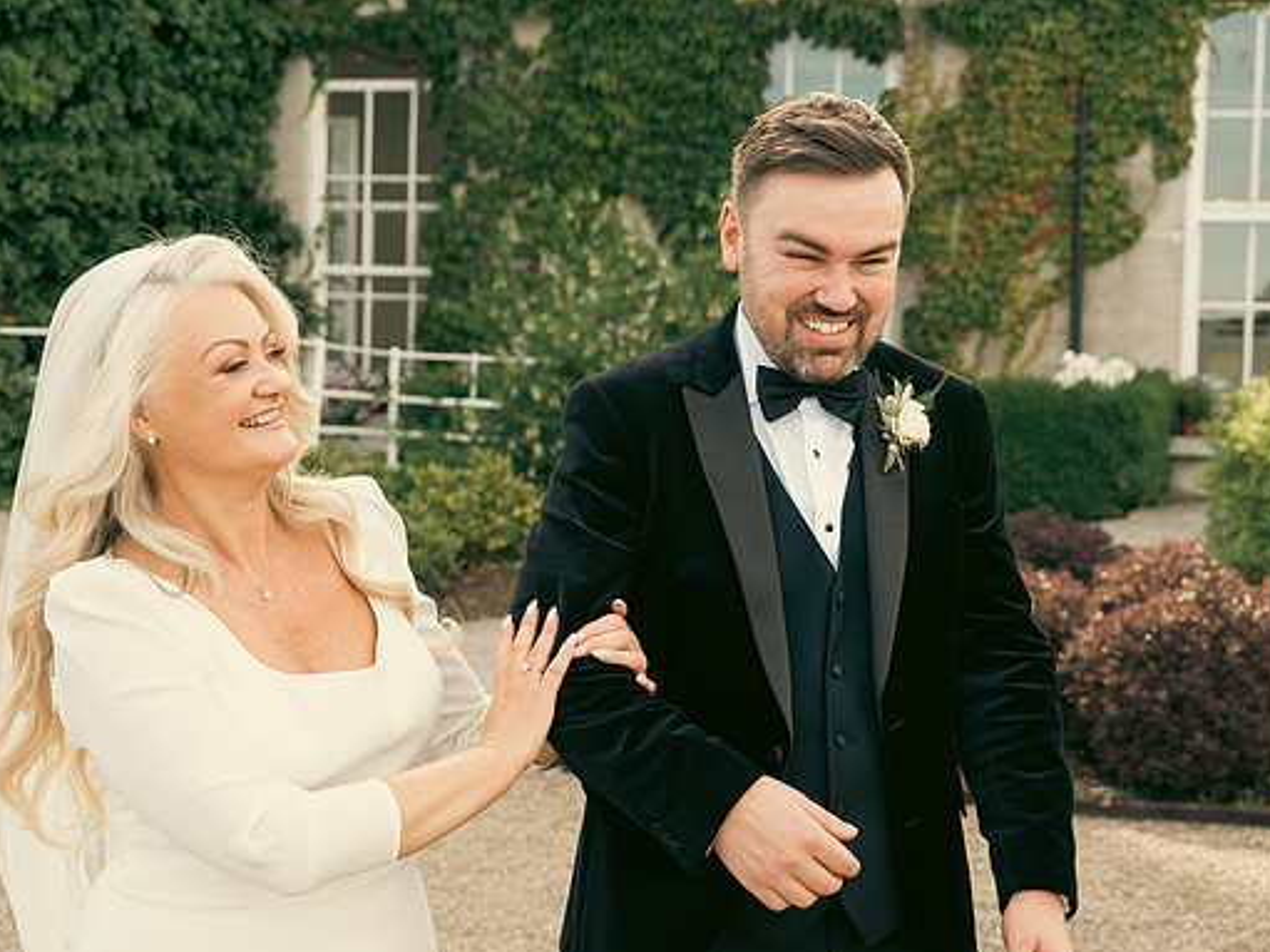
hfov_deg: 32.7
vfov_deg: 24.8
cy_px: 476
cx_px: 631
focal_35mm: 59
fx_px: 2164
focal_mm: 36
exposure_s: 1/400
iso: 125
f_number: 3.2
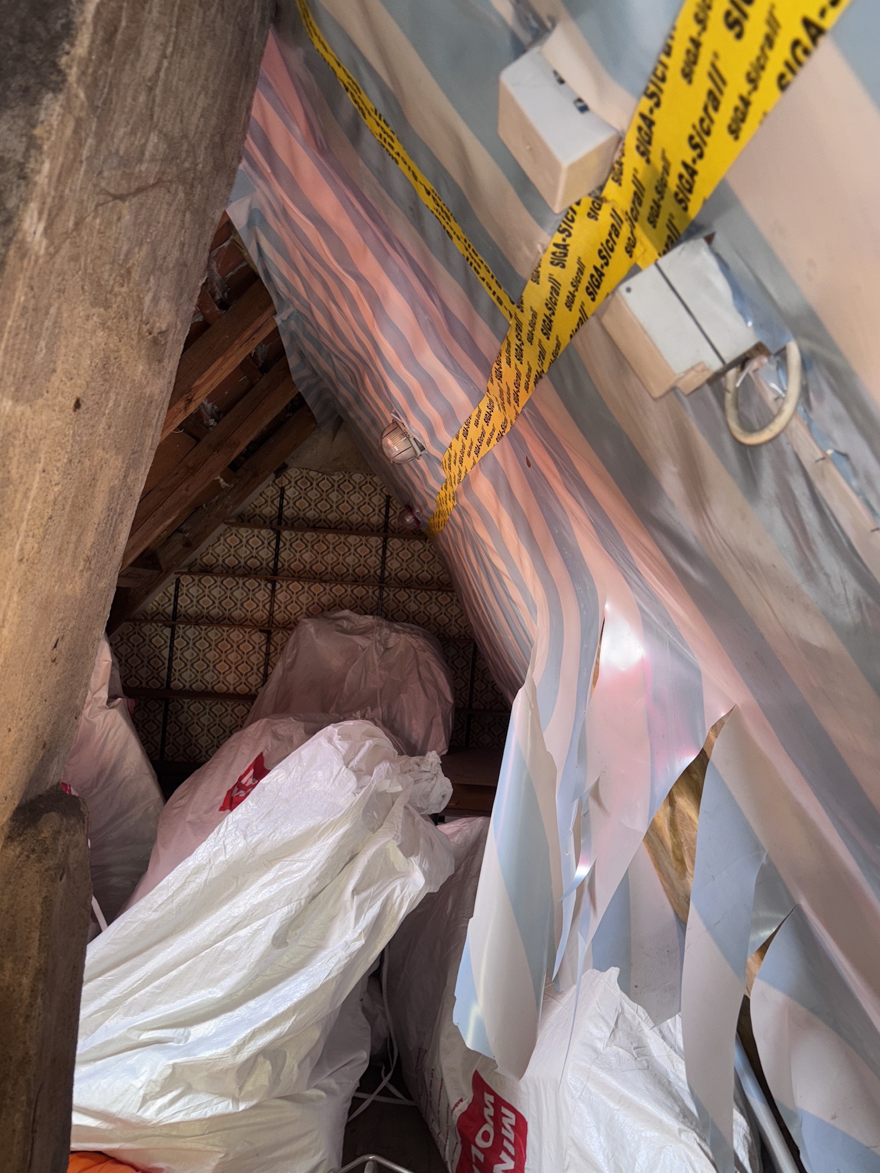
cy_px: 572
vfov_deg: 65.3
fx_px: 915
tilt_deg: +2.8
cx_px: 456
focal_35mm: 27
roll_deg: -5.5
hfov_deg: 51.3
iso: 40
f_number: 1.6
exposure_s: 1/20
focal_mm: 5.96
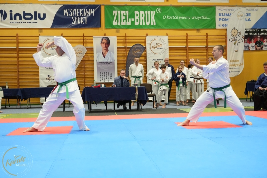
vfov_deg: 30.5
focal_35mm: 44
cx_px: 134
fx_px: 326
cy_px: 89
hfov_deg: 44.5
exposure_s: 1/250
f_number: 4.5
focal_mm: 44
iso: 5000
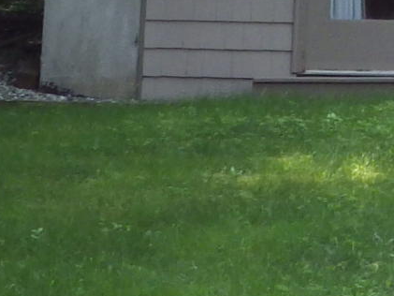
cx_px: 780
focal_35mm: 356
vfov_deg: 4.1
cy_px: -532
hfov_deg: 5.5
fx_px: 4053
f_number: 3.8
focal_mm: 9
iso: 100
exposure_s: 1/100
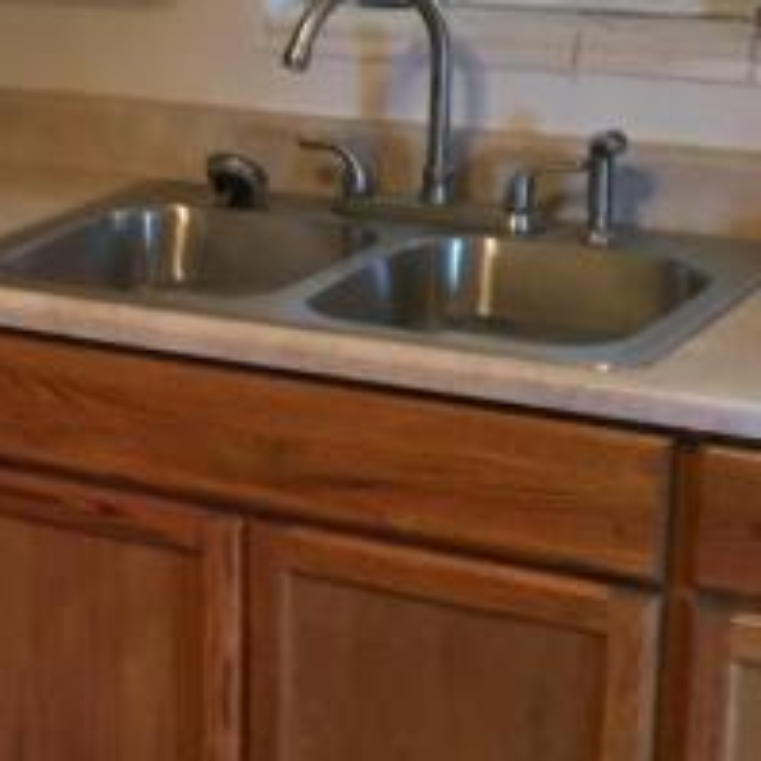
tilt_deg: -14.3
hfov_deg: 16.9
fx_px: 2462
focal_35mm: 99
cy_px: 482
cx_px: -104
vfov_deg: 17.5
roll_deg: +1.6
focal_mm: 4.15
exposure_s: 1/30
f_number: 2.2
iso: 64
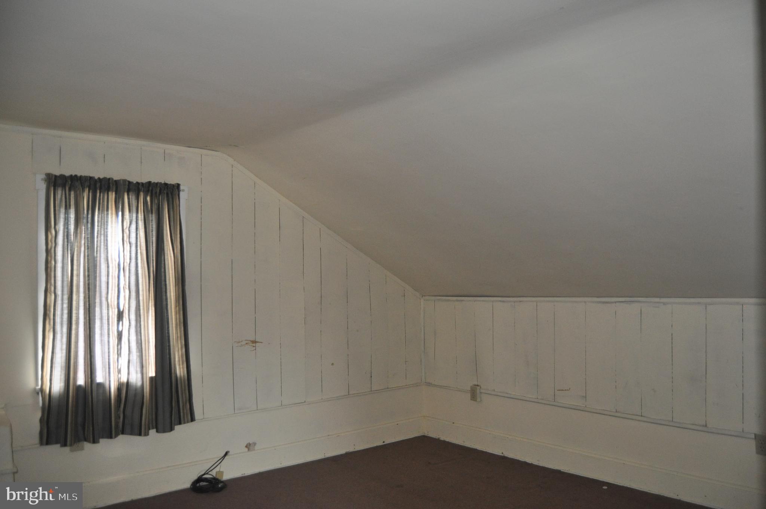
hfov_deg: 67.4
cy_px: 254
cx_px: 383
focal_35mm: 27
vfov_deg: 47.8
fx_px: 574
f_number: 3.5
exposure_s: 1/60
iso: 800
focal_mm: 18
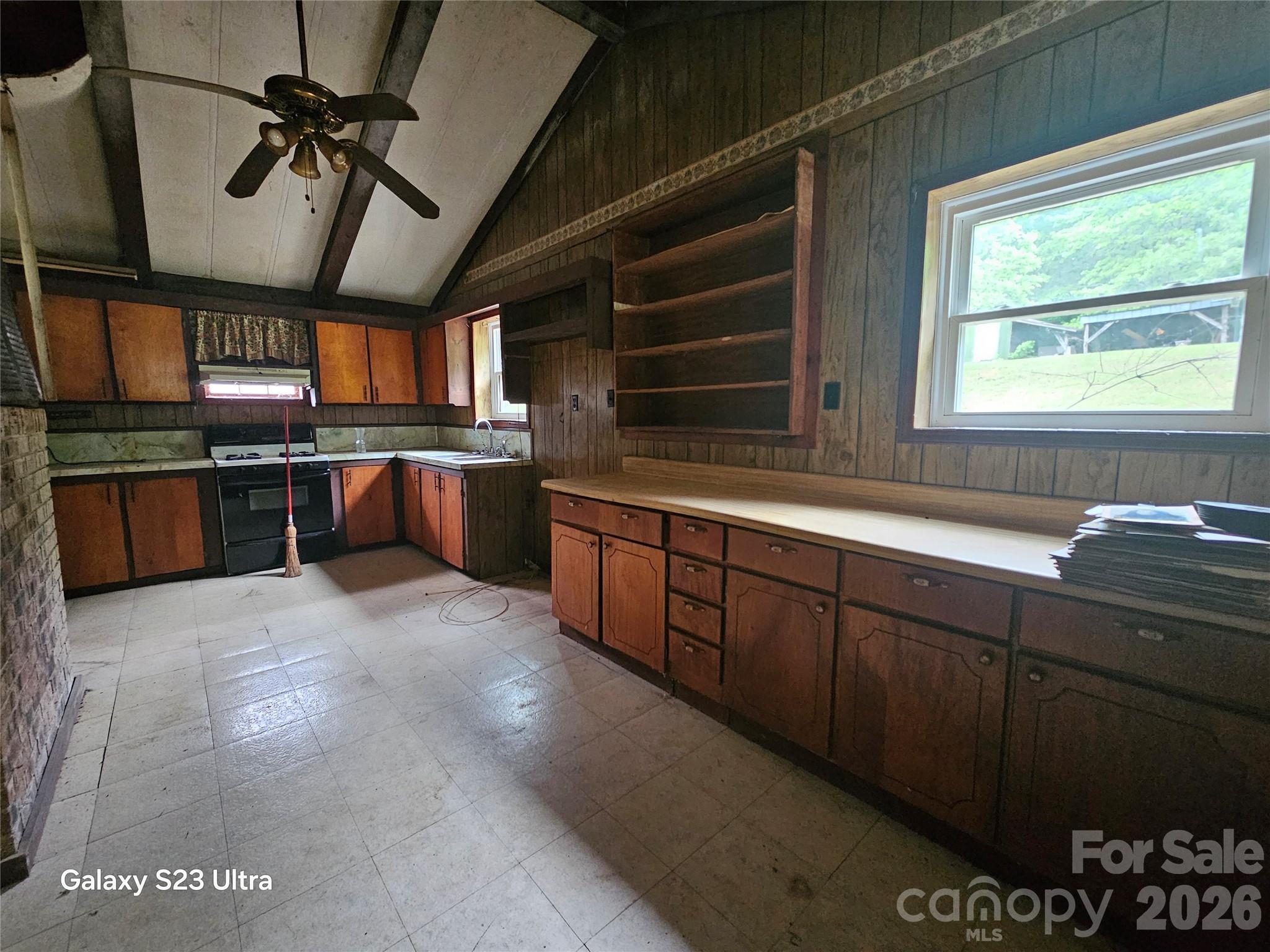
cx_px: 635
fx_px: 477
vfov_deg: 89.9
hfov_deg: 106.2
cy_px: 476
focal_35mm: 13
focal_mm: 2.2
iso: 800
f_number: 2.2
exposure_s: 1/24
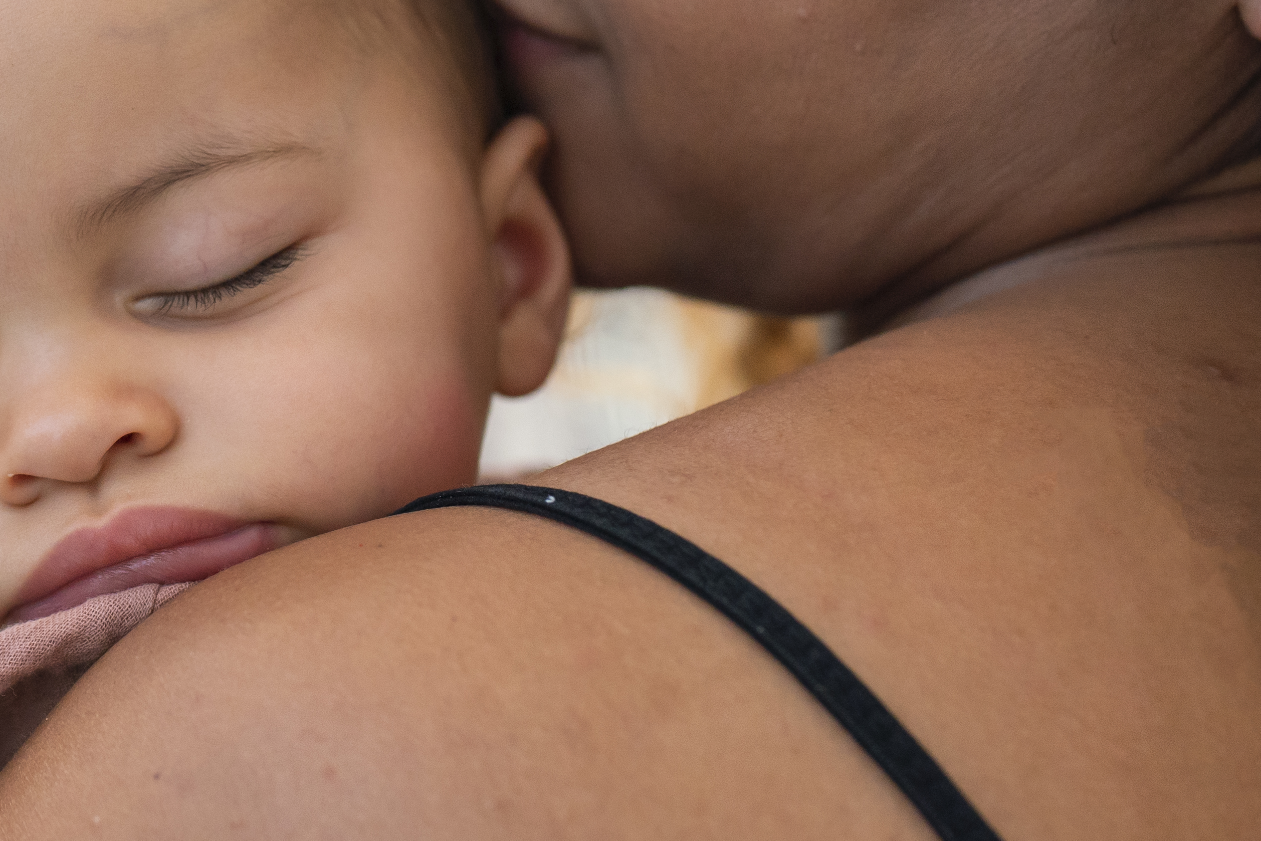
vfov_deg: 8.7
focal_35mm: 158
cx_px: -161
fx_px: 5535
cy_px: 72
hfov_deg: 12.7
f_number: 2.5
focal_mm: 50
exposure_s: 1/1250
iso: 640
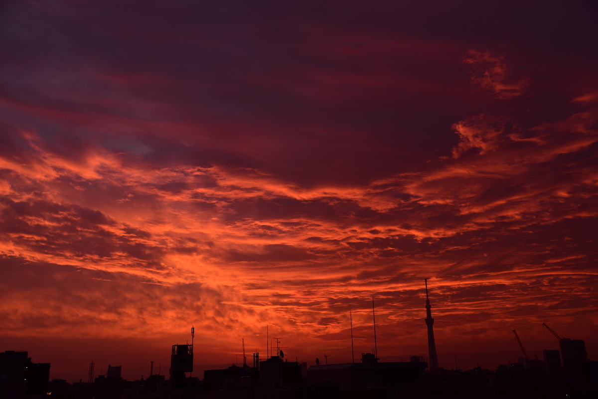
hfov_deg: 54.4
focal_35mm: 35
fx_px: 582
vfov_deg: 37.9
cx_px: 299
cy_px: 200
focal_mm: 35
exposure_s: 1/125
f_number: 5.6
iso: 500
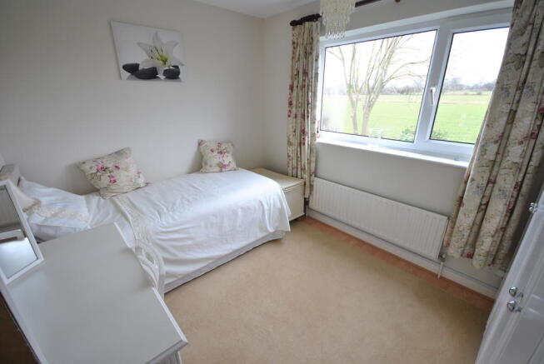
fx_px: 227
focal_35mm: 15
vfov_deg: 77.5
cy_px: 182
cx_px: 272
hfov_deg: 100.3
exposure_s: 1/40
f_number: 4
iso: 200
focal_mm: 10
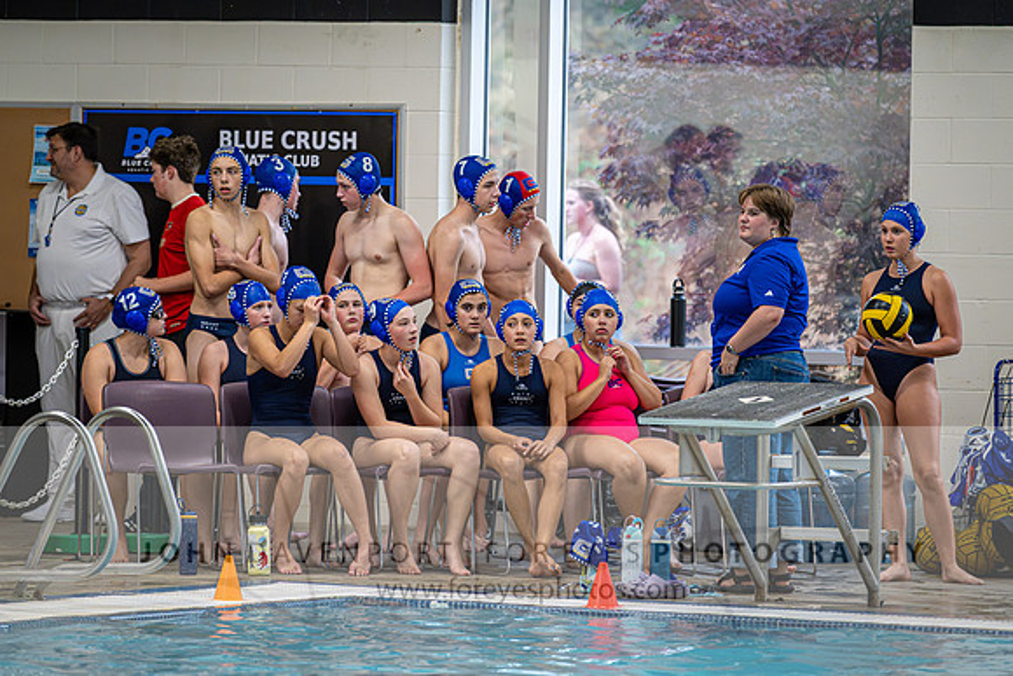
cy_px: 251
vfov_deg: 5.2
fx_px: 7441
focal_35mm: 264
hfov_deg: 7.8
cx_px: 454
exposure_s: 1/1000
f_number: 2.8
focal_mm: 200
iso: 4500
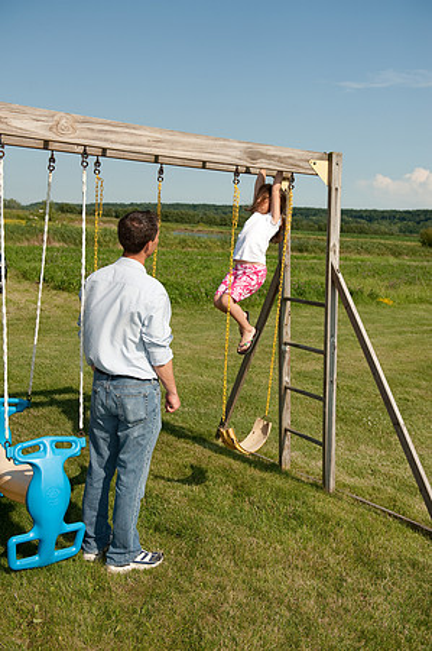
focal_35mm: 38
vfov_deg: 50.7
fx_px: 686
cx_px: 216
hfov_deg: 35.0
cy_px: 326
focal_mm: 38
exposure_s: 1/2500
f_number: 5
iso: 250
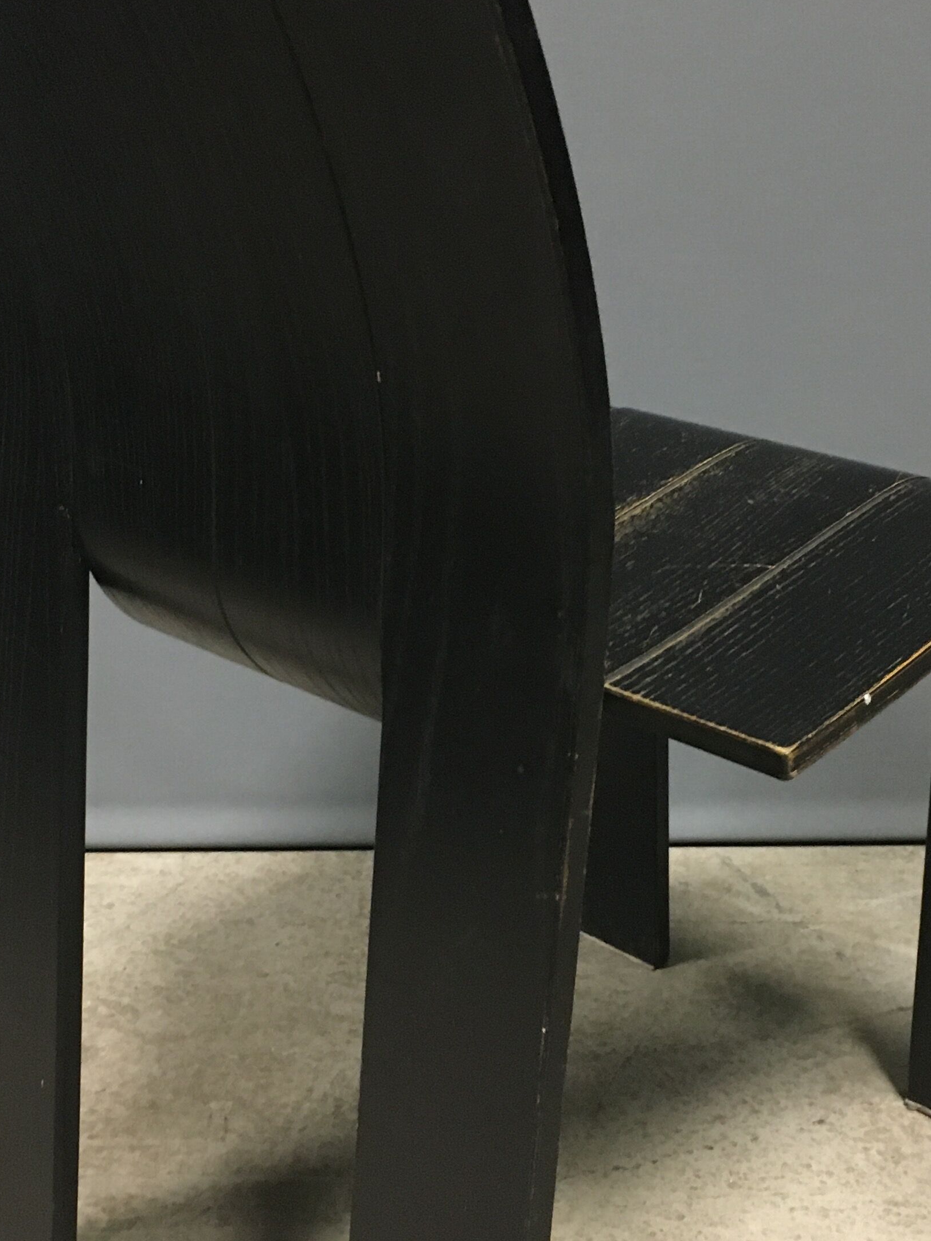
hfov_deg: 27.0
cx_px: 513
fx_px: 1936
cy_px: 672
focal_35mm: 54
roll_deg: +0.2
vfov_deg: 35.5
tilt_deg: -25.6
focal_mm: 4.15
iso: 400
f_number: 2.2
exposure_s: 1/17
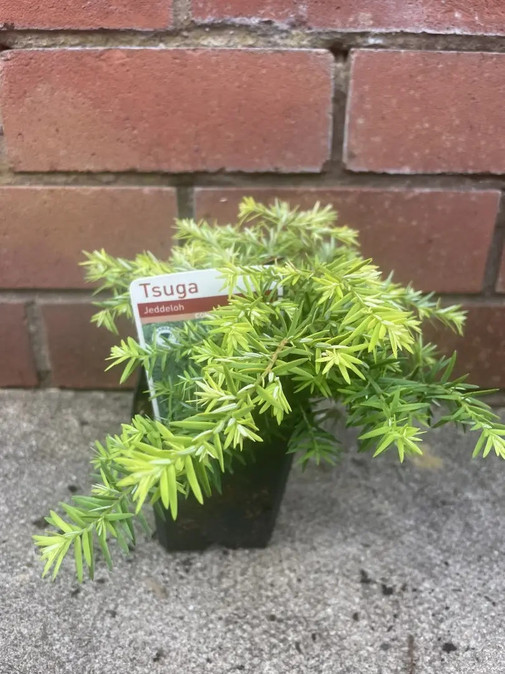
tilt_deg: -25.4
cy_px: 337
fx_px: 506
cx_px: 252
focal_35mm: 26
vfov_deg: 67.3
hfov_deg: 53.1
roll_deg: -1.0
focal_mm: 4.2
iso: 64
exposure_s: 1/121
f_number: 1.6
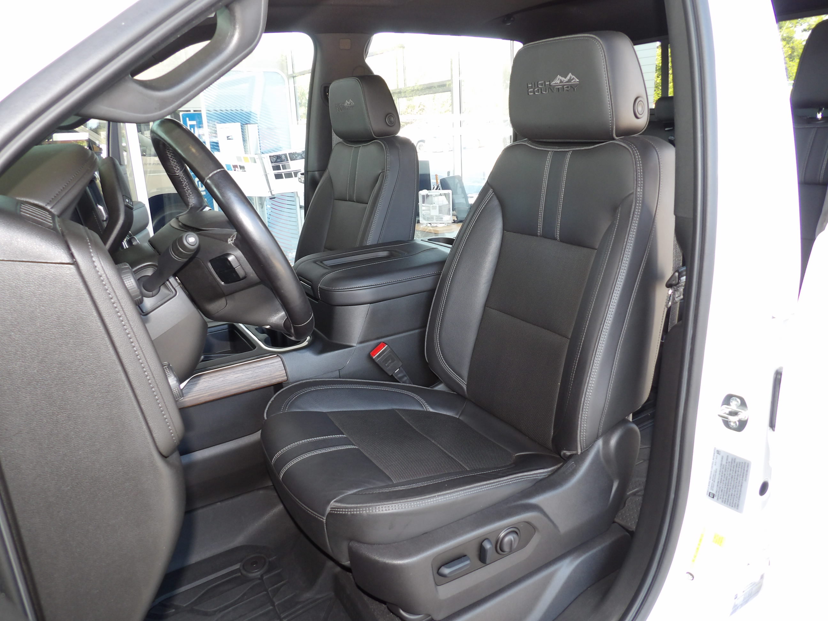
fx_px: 574
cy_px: 310
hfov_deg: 71.6
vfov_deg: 56.8
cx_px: 414
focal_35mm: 24
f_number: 3.2
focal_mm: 4.3
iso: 114
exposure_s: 1/33
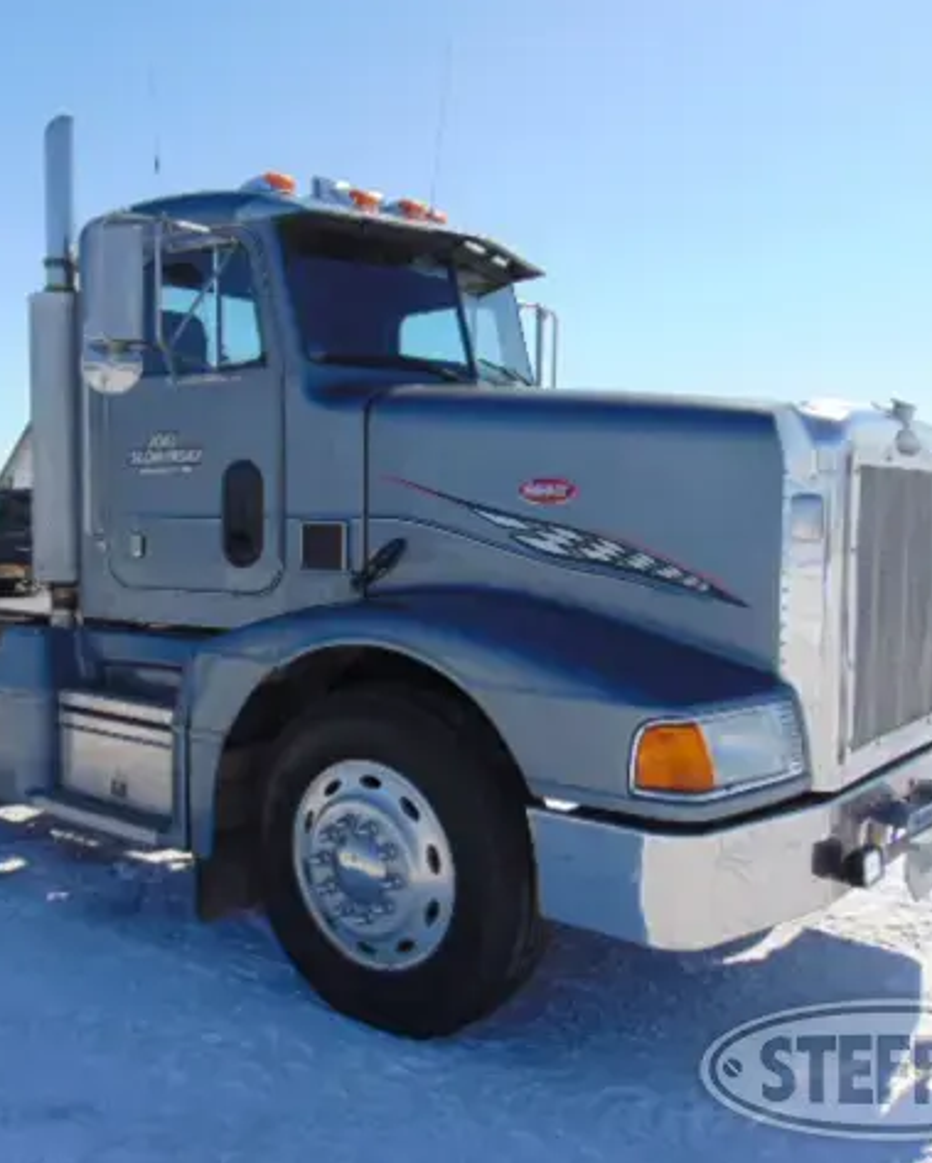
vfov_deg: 54.2
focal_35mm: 33
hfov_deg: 44.2
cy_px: 578
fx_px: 1137
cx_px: 349
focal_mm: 4.5
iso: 80
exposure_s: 1/500
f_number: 7.7
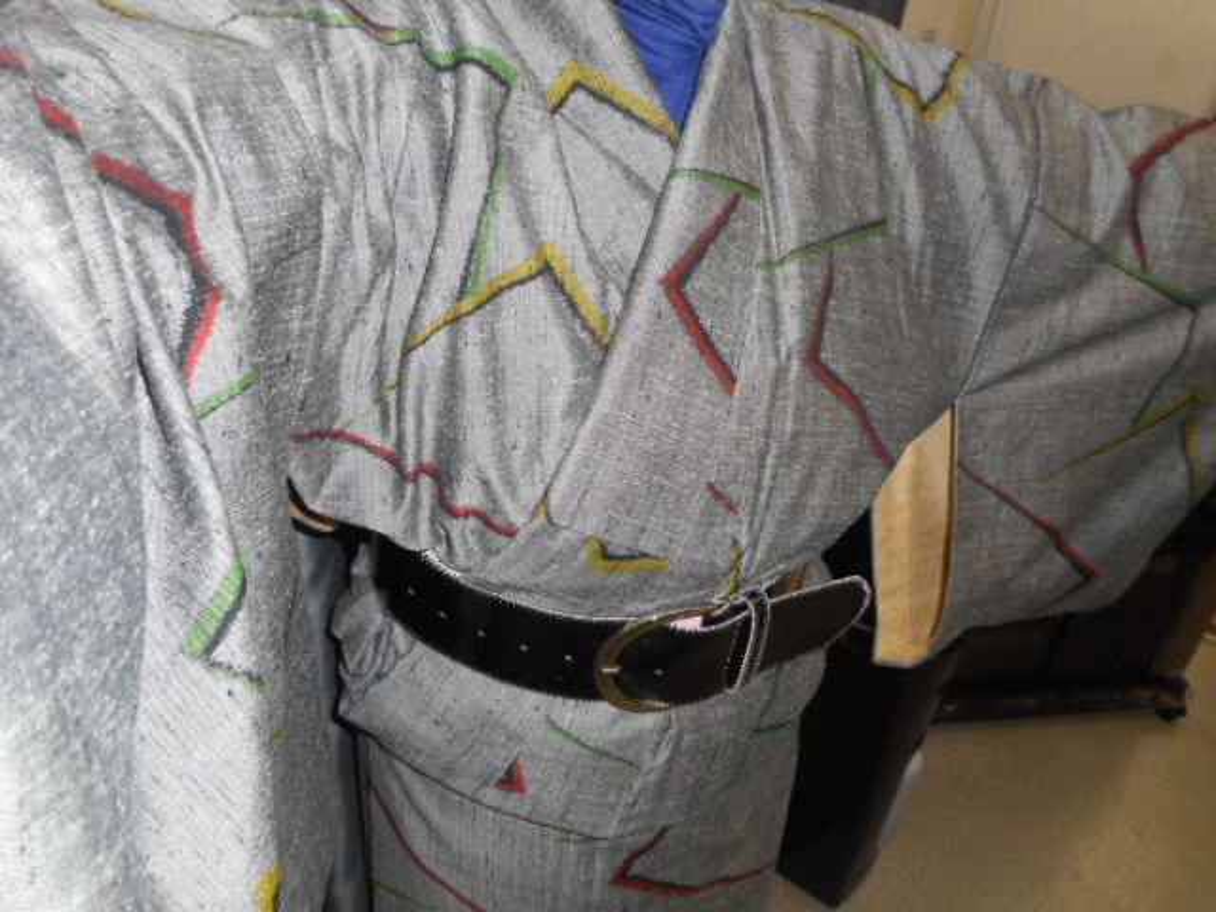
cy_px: 456
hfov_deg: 69.4
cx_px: 608
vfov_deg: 54.9
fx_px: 878
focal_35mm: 25
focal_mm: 4.5
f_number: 3.7
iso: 200
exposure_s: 1/25
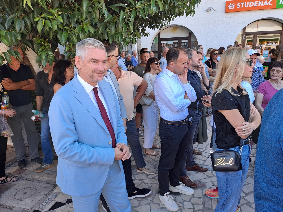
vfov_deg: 54.9
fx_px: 204
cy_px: 106
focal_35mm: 25
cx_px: 142
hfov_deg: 69.4
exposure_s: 1/100
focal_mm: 4.65
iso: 32
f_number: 1.8
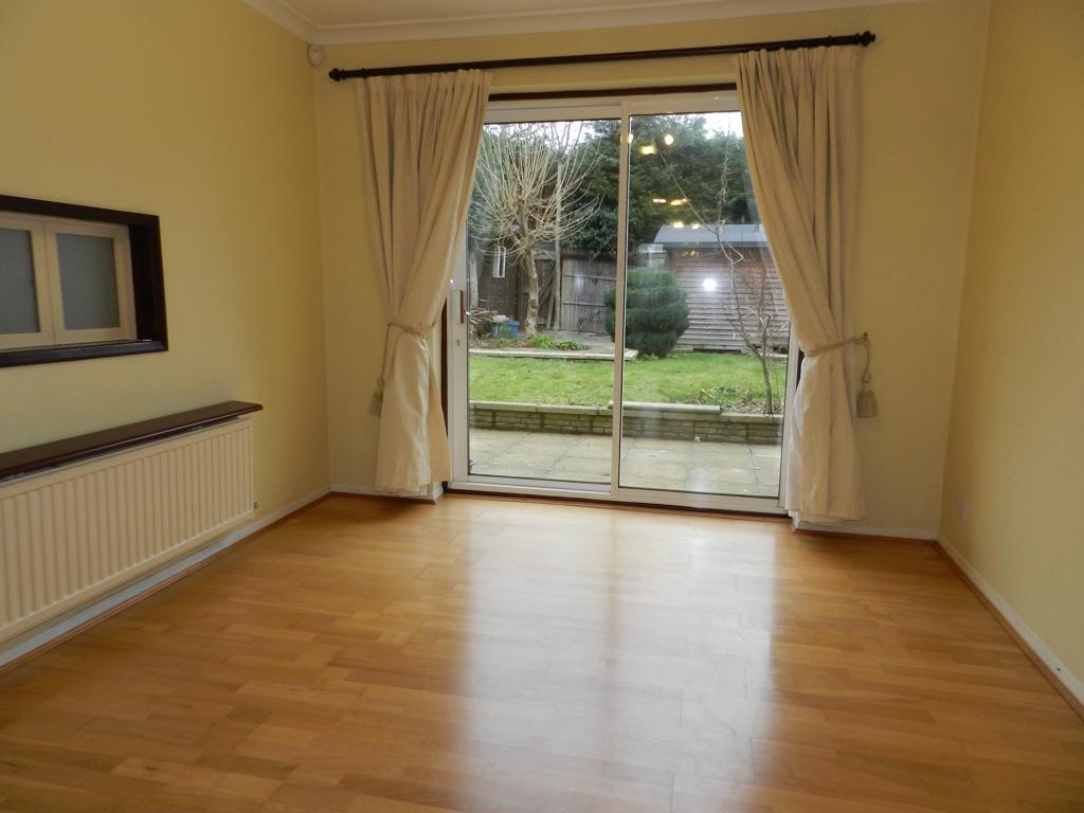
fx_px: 720
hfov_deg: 73.9
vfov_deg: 58.9
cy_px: 406
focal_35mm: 23
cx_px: 542
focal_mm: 4
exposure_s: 1/60
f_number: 3.4
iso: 160
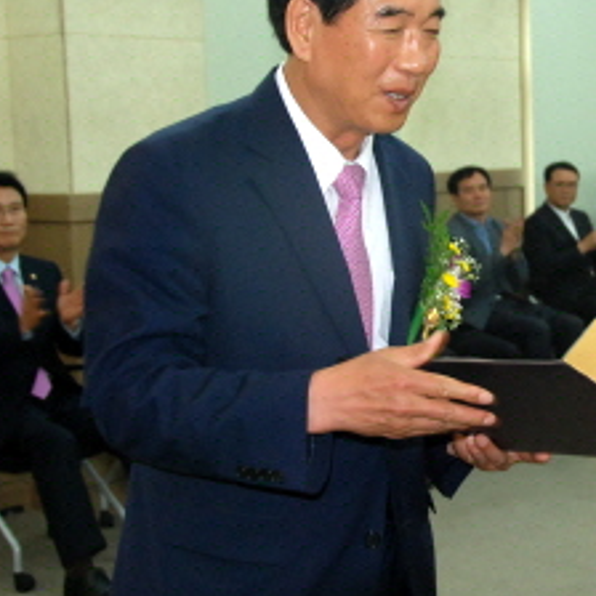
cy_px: 245
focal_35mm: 74
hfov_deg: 22.5
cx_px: 583
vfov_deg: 23.3
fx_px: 1441
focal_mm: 26
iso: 800
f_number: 5
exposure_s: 1/60
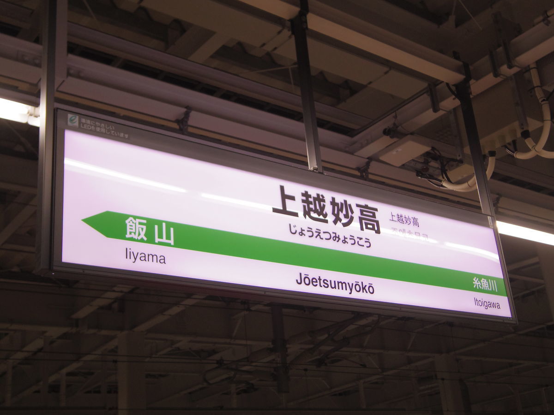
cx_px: 277
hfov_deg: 40.4
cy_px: 208
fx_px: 752
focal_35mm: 47
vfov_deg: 30.9
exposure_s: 1/160
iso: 250
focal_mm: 8.5
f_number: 1.9
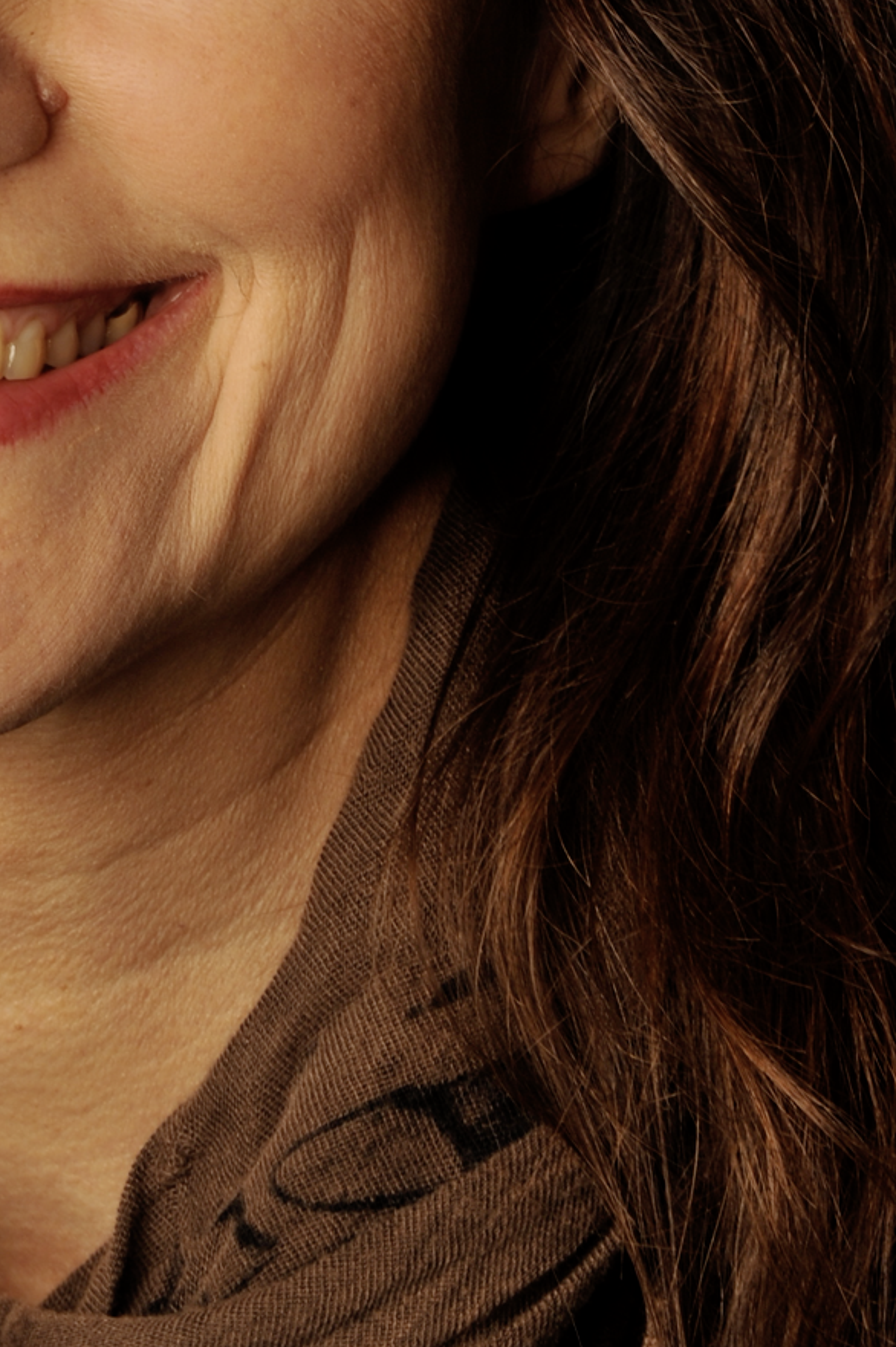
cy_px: 282
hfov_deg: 3.1
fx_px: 16339
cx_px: 72
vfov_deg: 4.7
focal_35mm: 437
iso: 200
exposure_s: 1/125
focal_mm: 160
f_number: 14
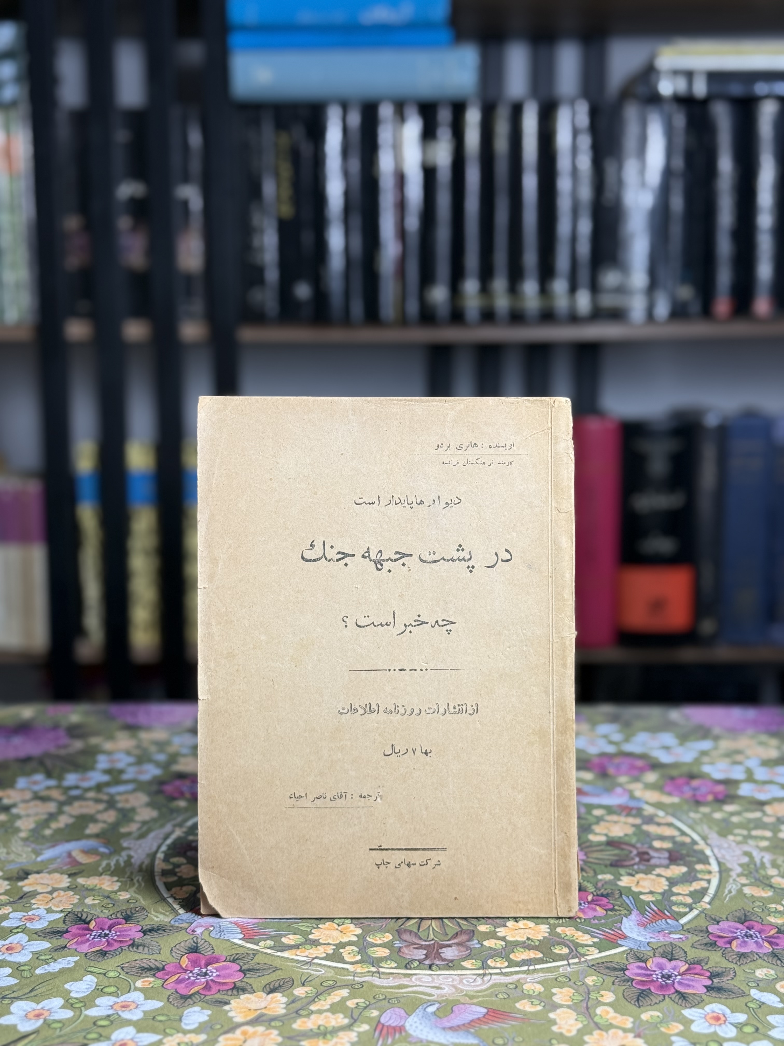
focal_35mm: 48
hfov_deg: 30.3
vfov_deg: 39.7
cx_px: 392
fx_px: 1450
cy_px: 523
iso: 64
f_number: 1.78
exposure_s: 1/100
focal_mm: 6.76
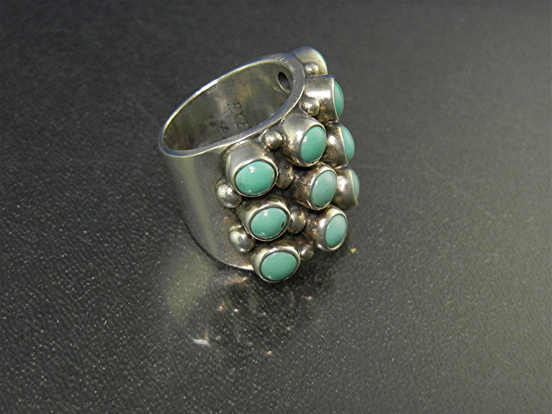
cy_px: 207
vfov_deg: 24.8
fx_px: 941
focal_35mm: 59
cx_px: 276
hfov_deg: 32.7
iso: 675
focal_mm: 10.6
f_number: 8
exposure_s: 1/30
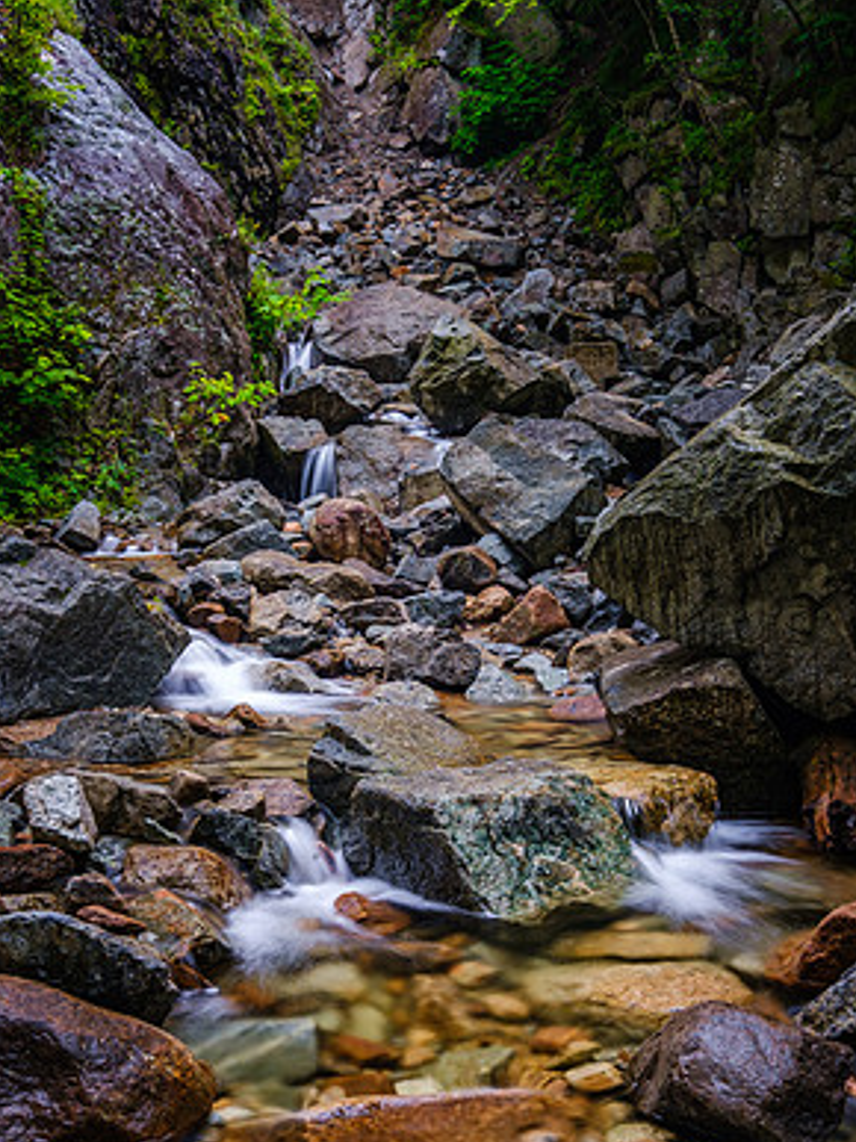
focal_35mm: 38
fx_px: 1254
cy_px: 637
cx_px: 428
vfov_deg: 48.9
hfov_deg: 37.7
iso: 160
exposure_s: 1
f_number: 8
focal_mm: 22.9
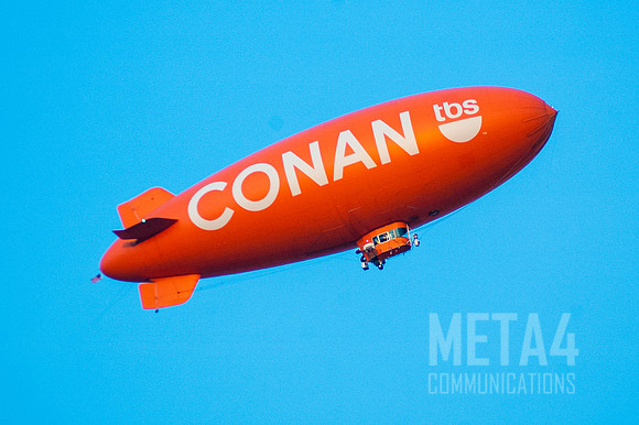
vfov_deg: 3.7
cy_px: 169
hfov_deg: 5.6
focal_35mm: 371
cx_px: 355
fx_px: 6576
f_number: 5
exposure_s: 1/400
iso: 320
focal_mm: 190
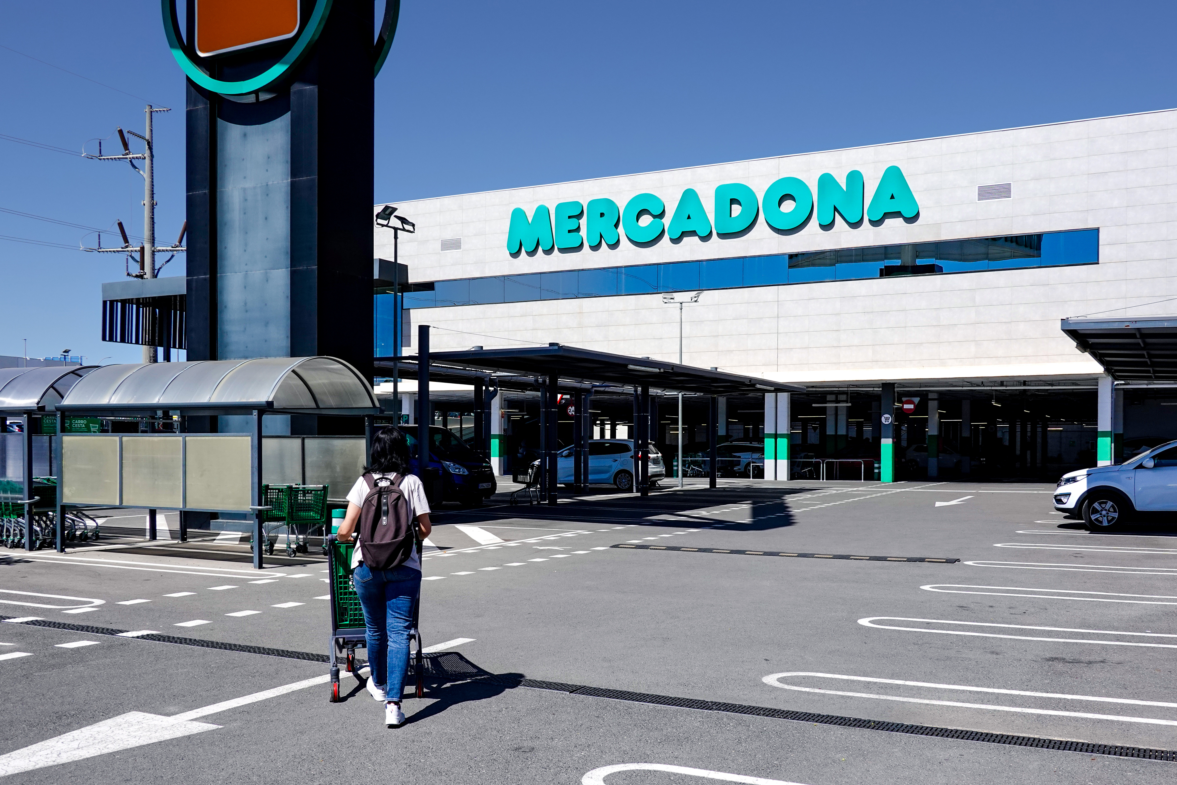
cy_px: 392
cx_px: 588
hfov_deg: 55.8
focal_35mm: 34
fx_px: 1112
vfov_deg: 38.9
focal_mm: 12.5
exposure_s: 1/400
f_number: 8
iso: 125
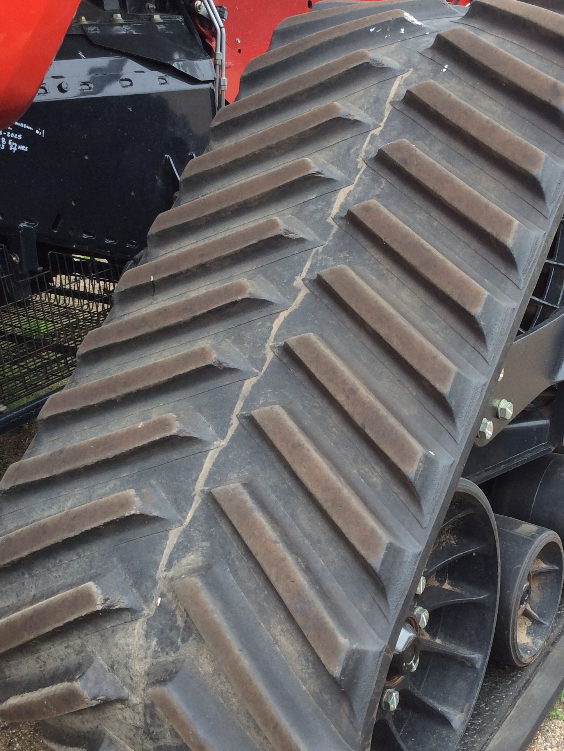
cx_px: 389
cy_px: 374
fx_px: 934
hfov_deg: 33.2
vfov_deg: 43.8
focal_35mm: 43
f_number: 2.4
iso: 32
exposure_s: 1/142
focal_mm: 3.3
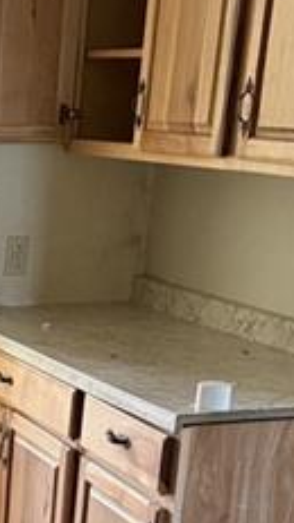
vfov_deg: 23.3
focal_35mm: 87
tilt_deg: -20.3
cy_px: 543
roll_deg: -1.4
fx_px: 1205
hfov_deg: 12.9
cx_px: -197
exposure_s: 1/60
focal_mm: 6.76
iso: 500
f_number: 1.78
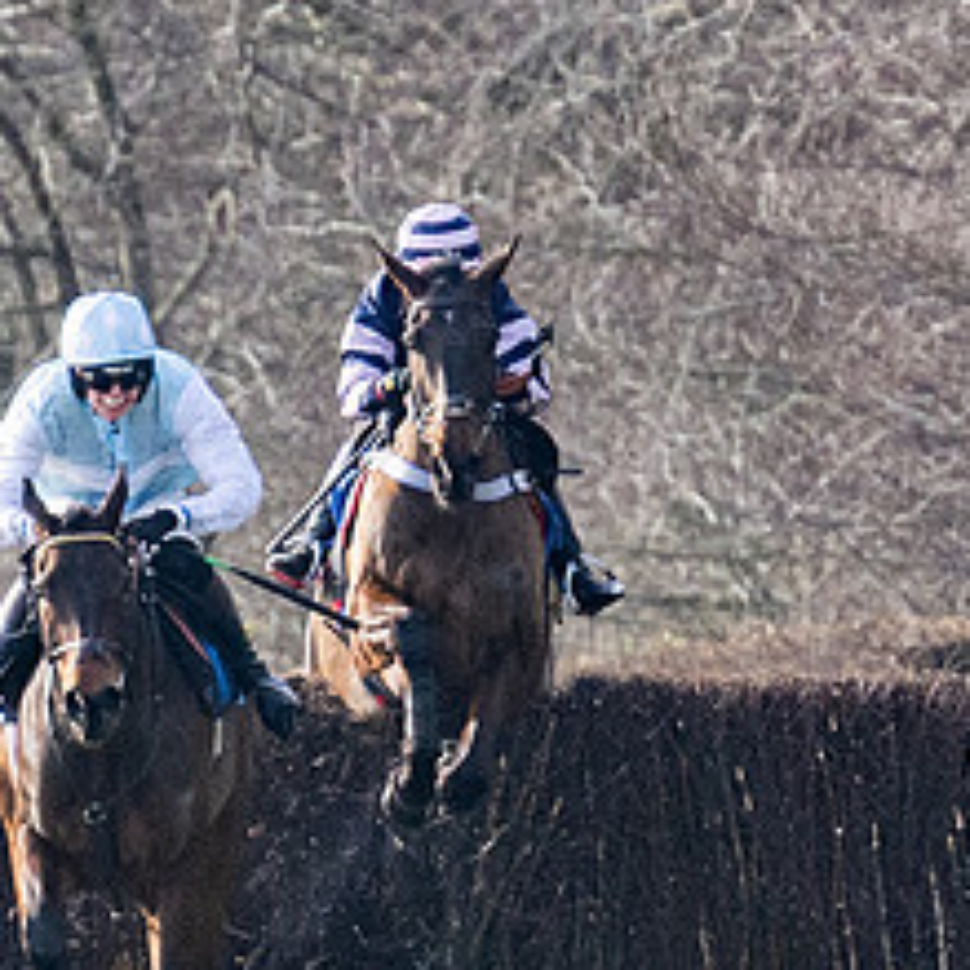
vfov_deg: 1.0
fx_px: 58460
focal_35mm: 1844
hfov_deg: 1.0
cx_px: 956
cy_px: 46
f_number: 4
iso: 400
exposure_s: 1/2000
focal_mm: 250
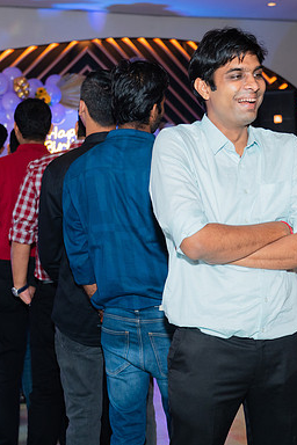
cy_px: 223
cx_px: 165
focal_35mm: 74
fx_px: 916
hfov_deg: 18.4
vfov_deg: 27.3
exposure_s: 1/160
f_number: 4
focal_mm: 49
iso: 1000
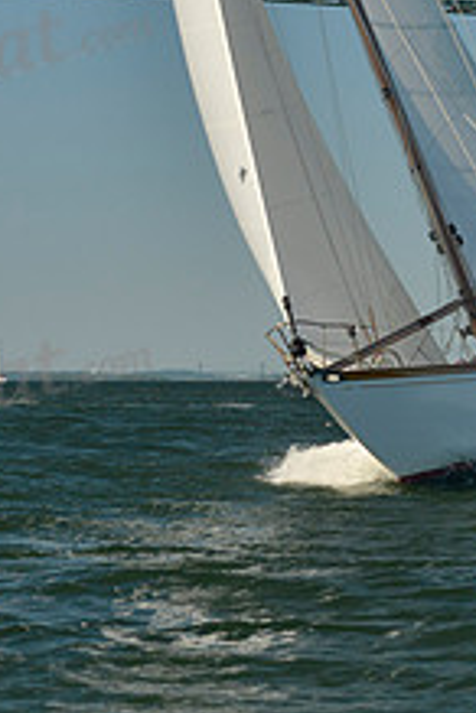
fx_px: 3669
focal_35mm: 185
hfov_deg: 7.4
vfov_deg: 10.9
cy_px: -140
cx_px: 321
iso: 400
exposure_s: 1/1250
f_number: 6.3
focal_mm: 70
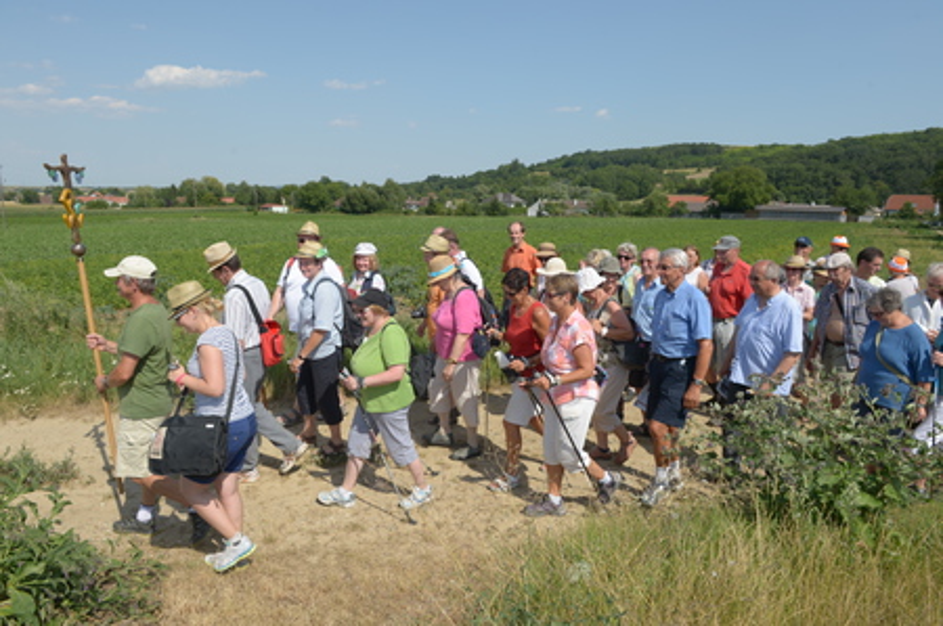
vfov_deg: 53.0
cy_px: 313
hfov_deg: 73.8
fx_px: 628
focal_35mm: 24
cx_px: 472
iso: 100
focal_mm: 24
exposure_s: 1/250
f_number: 9
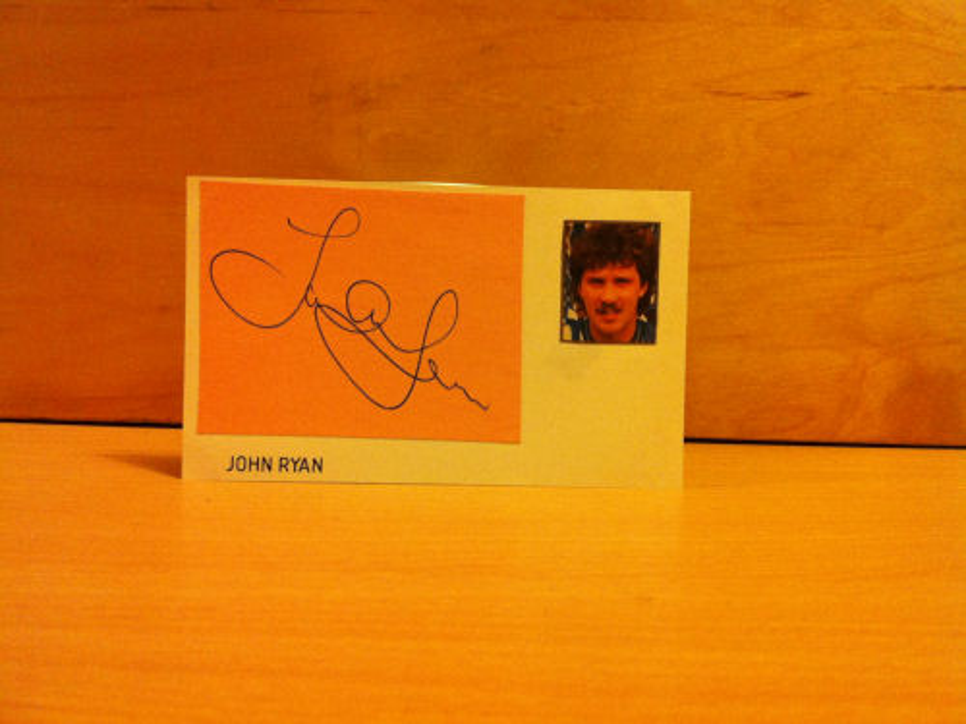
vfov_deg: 40.7
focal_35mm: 35
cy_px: 362
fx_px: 977
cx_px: 483
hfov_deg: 52.6
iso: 250
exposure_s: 1/17
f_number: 2.8
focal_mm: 3.85
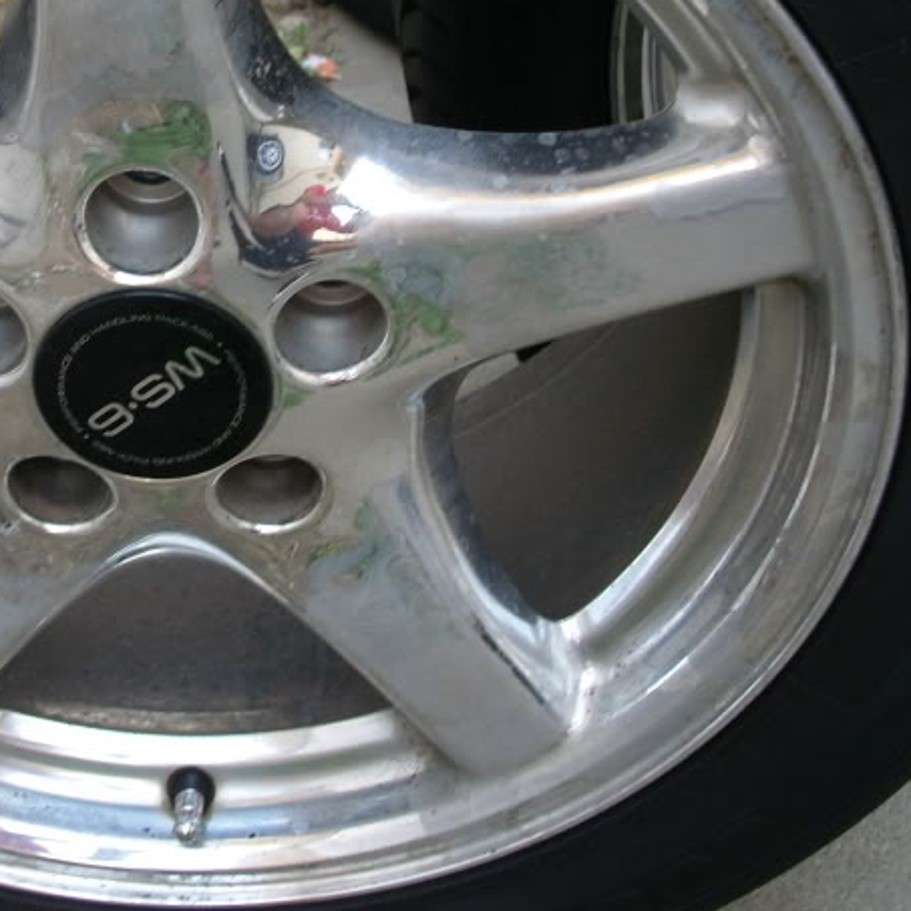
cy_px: 197
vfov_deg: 22.5
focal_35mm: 76
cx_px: 101
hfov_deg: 22.2
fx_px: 2263
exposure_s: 1/40
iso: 100
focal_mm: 7.8
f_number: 2.8
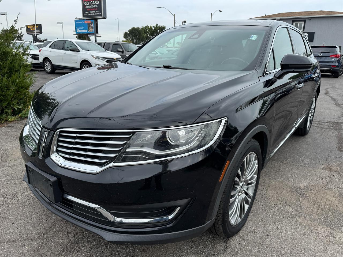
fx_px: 238
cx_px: 172
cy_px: 128
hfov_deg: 71.6
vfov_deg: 56.8
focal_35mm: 24
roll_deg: -0.1
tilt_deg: -16.1
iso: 80
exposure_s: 1/1560
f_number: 1.78
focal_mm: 6.76
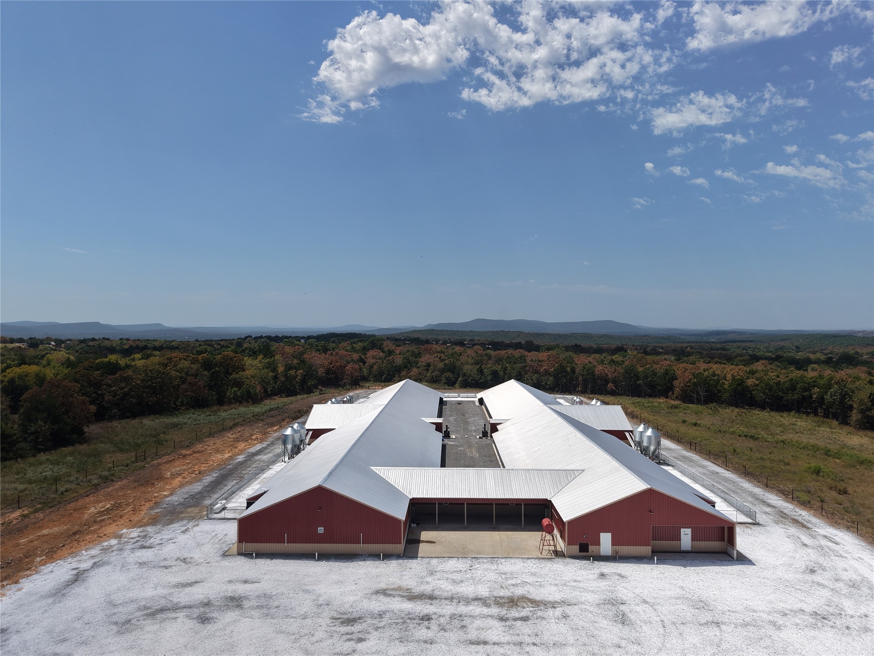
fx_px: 606
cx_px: 437
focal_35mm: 24
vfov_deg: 56.8
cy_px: 328
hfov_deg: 71.6
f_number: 1.8
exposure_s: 1/6400
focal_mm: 8.67
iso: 140
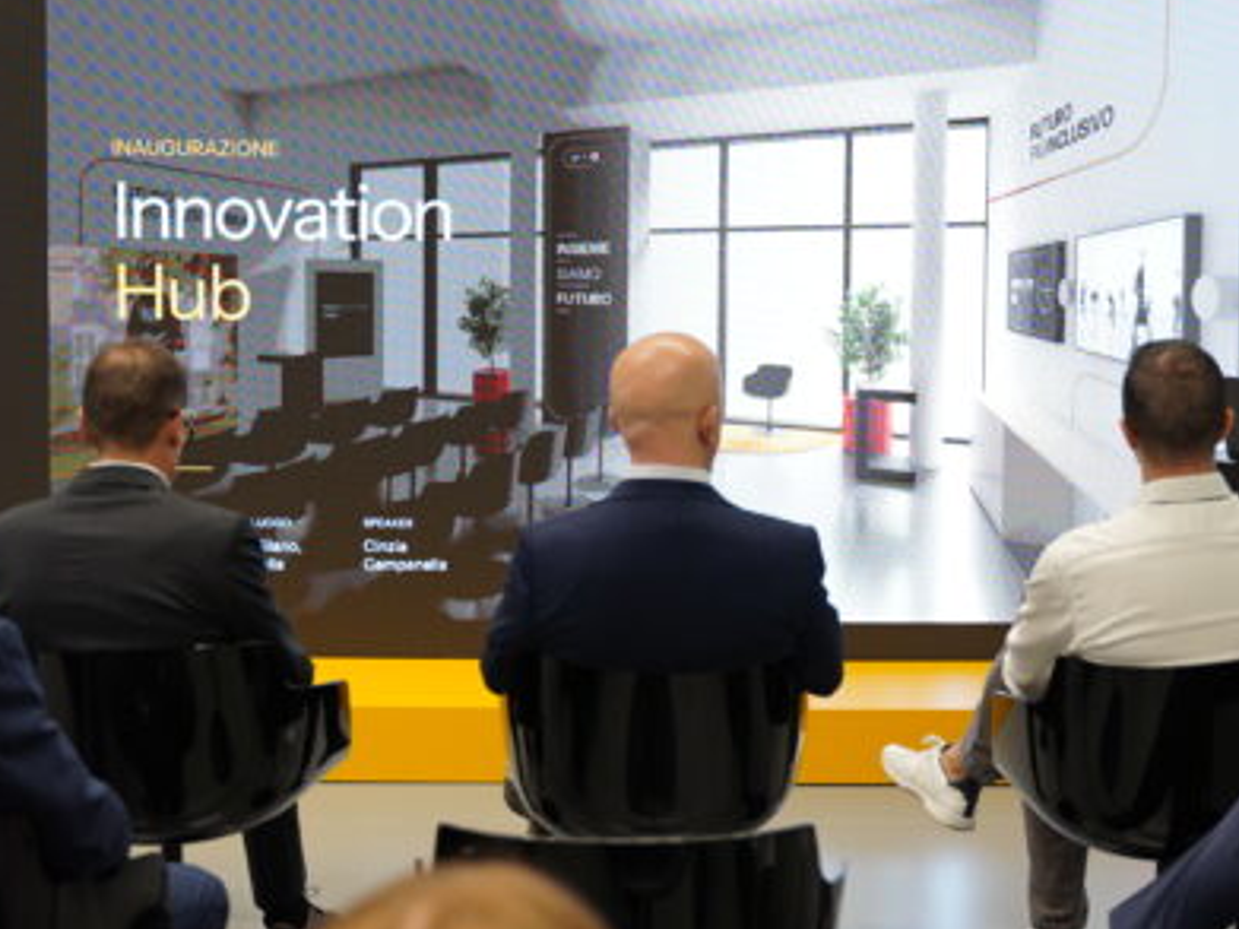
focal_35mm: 65
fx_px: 2326
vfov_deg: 22.5
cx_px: 719
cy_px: 330
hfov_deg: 29.8
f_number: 2.8
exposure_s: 1/250
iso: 1250
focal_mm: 38
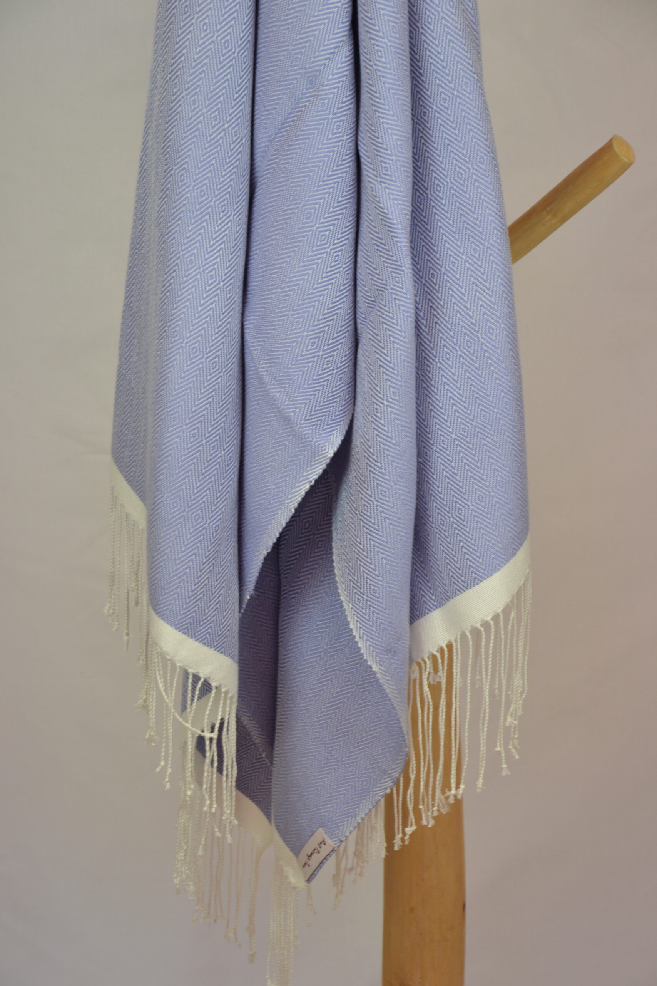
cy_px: 493
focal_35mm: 112
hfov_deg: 12.2
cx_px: 328
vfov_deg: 18.2
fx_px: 3079
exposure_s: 1/50
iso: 400
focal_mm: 75
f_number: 7.1
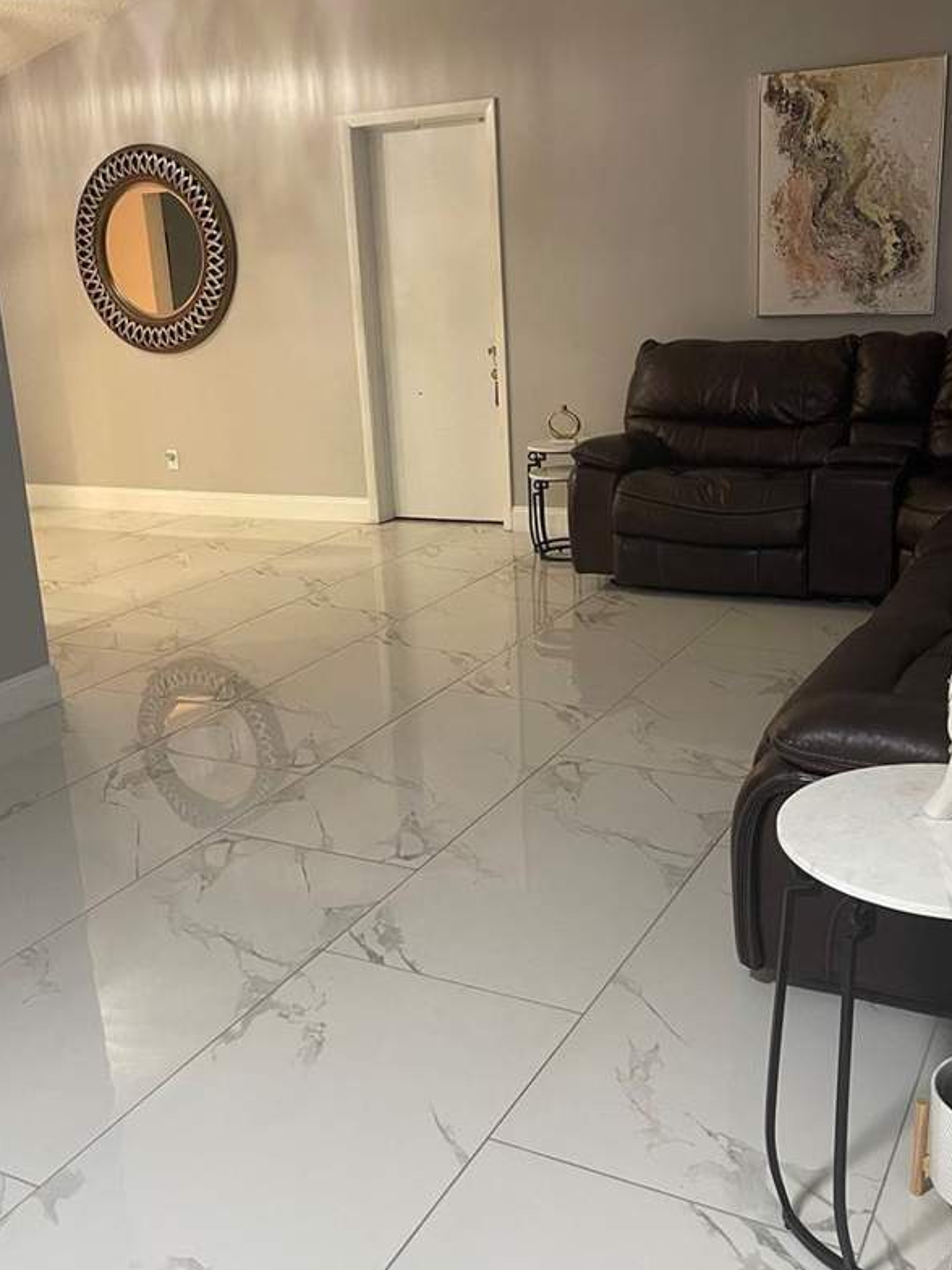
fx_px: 1247
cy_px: 616
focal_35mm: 34
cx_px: 463
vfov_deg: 53.9
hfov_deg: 41.8
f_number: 1.6
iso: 160
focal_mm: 5.1
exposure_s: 1/60
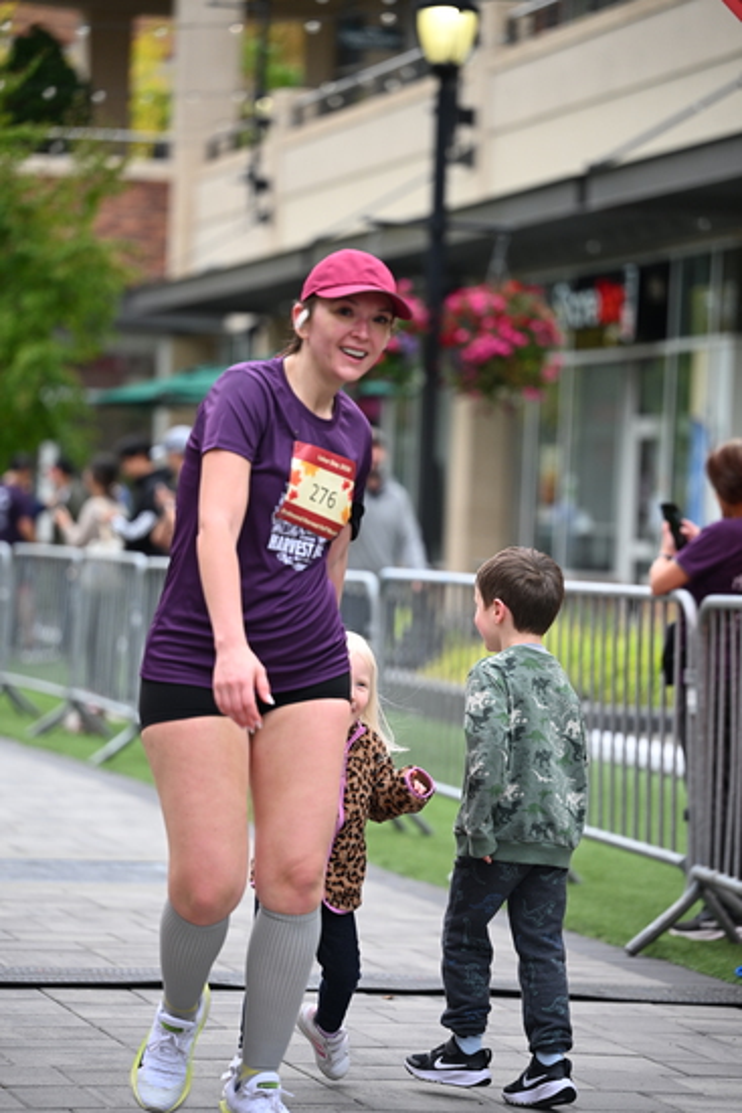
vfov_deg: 16.4
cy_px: 556
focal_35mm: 125
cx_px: 371
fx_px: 3862
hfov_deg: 11.0
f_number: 2.8
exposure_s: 1/2500
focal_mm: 125
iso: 640
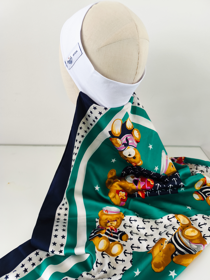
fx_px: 186
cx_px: 105
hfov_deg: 58.9
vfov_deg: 73.9
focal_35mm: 23
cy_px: 140
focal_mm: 6.14
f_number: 1.65
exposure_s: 1/30
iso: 50
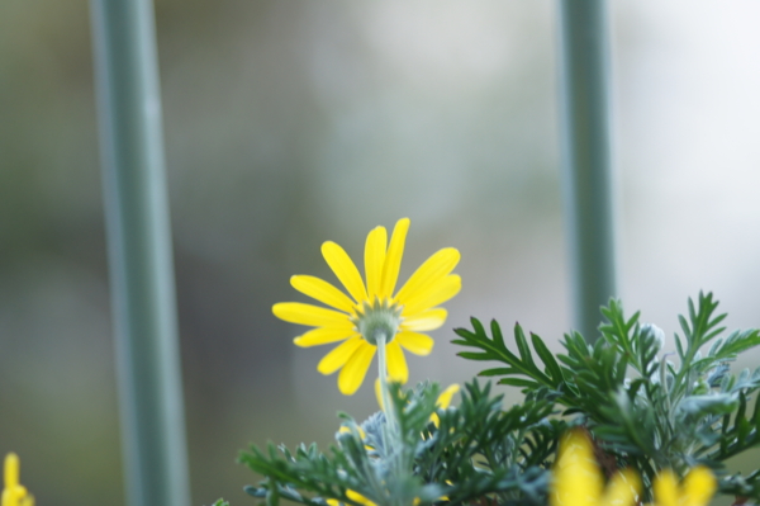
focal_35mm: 150
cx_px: 380
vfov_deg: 9.1
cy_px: 253
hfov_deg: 13.7
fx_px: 3164
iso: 200
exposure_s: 1/15
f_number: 2.8
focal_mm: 100
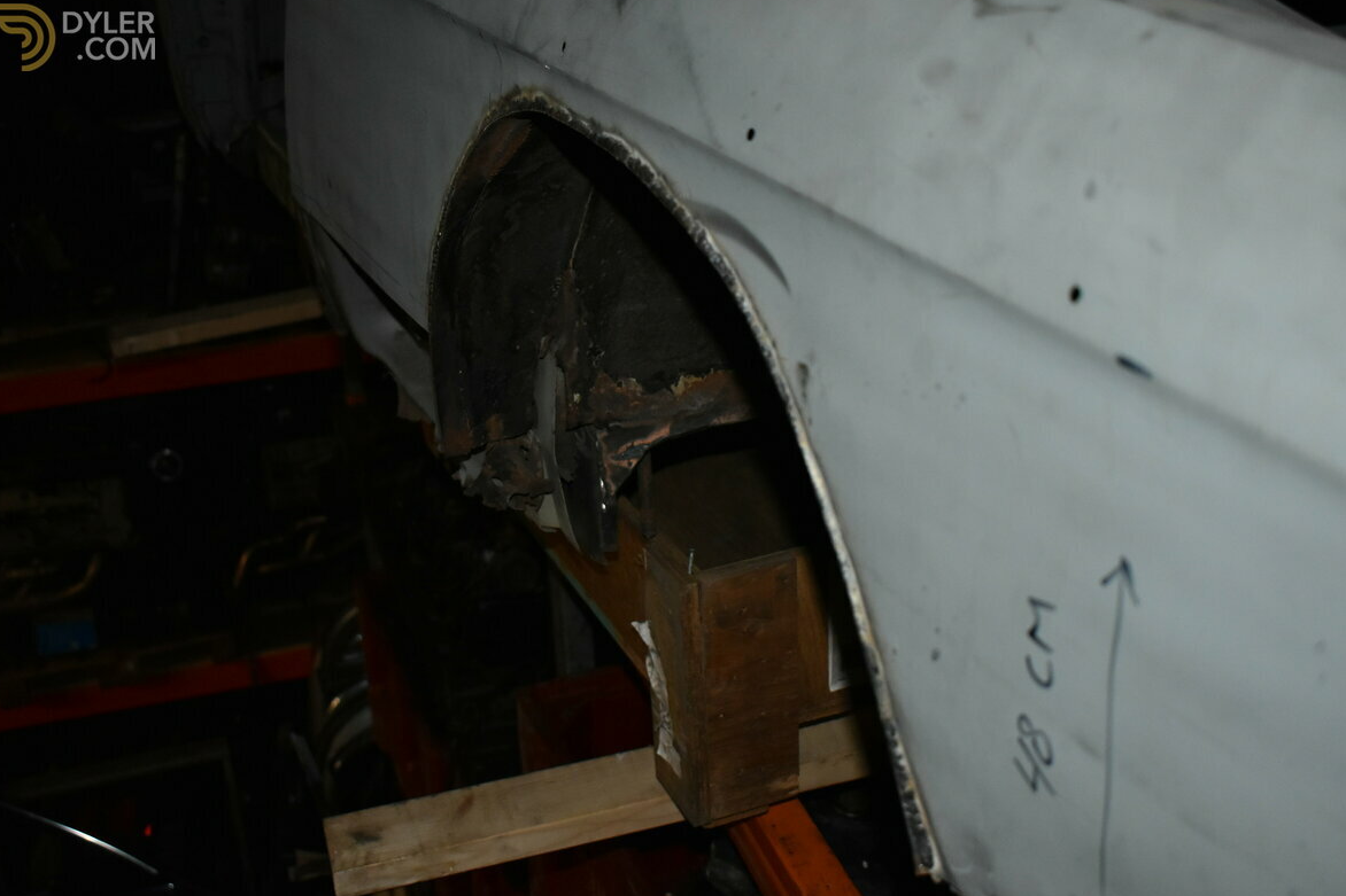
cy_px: 451
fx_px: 1607
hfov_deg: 45.4
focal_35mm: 43
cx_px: 660
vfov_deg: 31.2
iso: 1600
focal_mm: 28
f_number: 4.2
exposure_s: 1/60
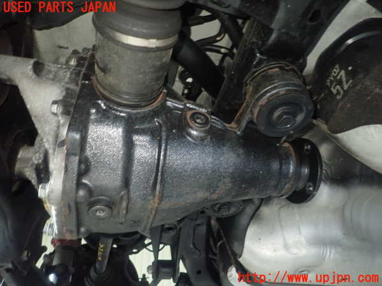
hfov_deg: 69.4
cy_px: 143
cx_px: 191
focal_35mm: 25
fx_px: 276
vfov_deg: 54.9
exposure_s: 1/15
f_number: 2
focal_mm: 4.5
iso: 800
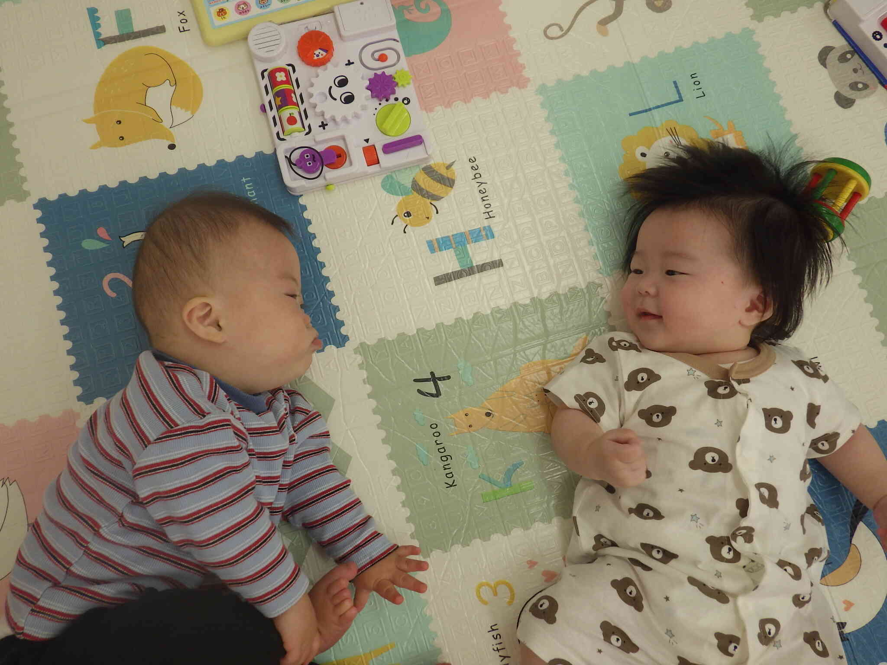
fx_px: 717
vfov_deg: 49.7
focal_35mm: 28
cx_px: 444
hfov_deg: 63.4
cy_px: 332
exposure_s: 1/60
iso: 125
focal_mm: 5
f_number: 3.5
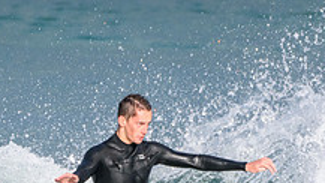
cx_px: 141
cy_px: 278
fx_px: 18138
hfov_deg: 1.0
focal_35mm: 2105
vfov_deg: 0.6
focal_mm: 500
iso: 400
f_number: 5.6
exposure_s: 1/2000
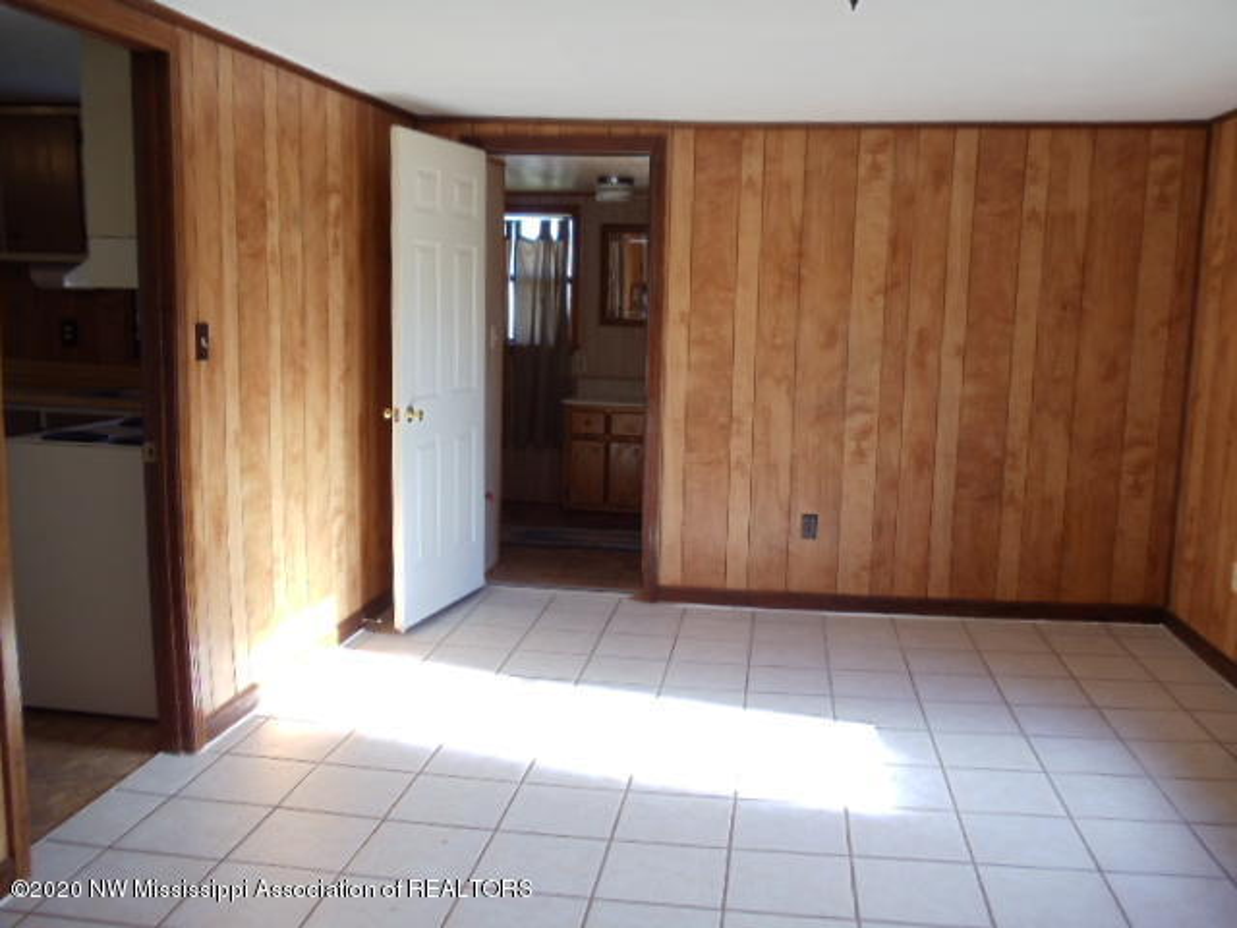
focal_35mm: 44
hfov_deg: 42.9
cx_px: 618
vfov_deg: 32.9
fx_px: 1572
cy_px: 464
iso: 80
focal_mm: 6
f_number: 3.5
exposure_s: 1/30
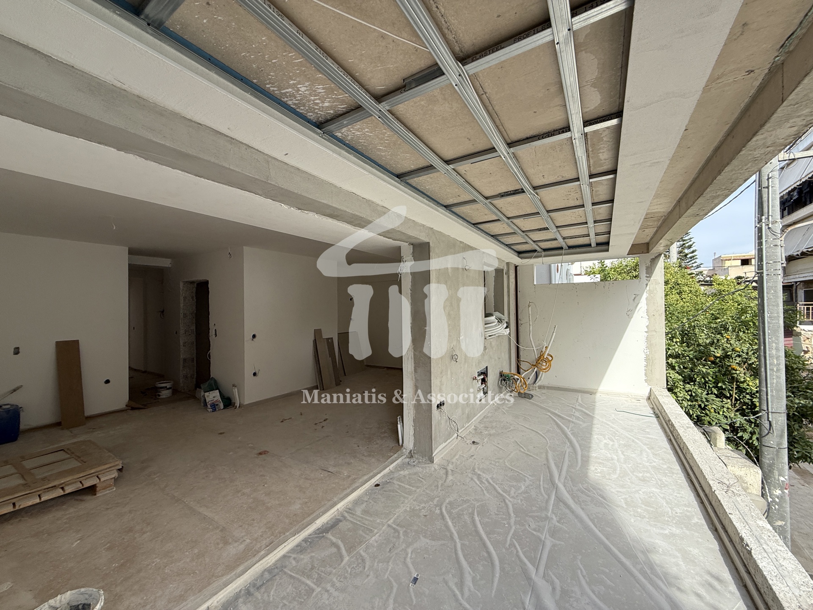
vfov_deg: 85.7
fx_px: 329
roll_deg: +0.9
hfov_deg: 102.1
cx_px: 406
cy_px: 305
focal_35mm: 14
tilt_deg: +2.4
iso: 64
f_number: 2.2
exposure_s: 1/596
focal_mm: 2.22
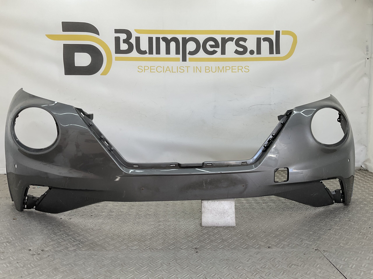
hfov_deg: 61.7
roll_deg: -1.3
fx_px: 312
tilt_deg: -9.3
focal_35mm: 29
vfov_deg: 48.2
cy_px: 140
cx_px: 186
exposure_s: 1/197
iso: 16
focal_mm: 3
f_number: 1.8
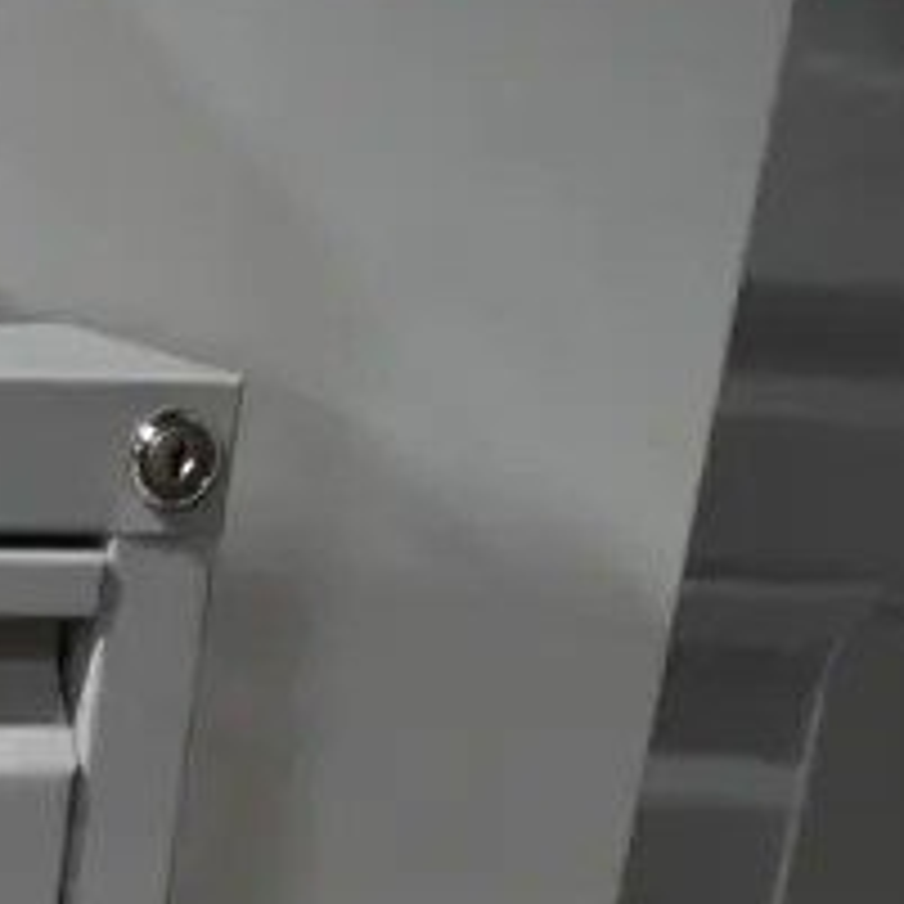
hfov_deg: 12.6
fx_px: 3723
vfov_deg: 11.9
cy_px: 1952
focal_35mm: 126
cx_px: -753
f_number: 3.5
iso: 500
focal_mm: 14
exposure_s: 1/60
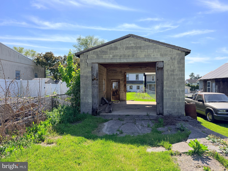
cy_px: 86
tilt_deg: +0.0
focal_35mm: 24
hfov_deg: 71.6
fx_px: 158
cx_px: 114
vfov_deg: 56.8
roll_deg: +0.5
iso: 100
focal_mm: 6.76
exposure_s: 1/1949
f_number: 1.78
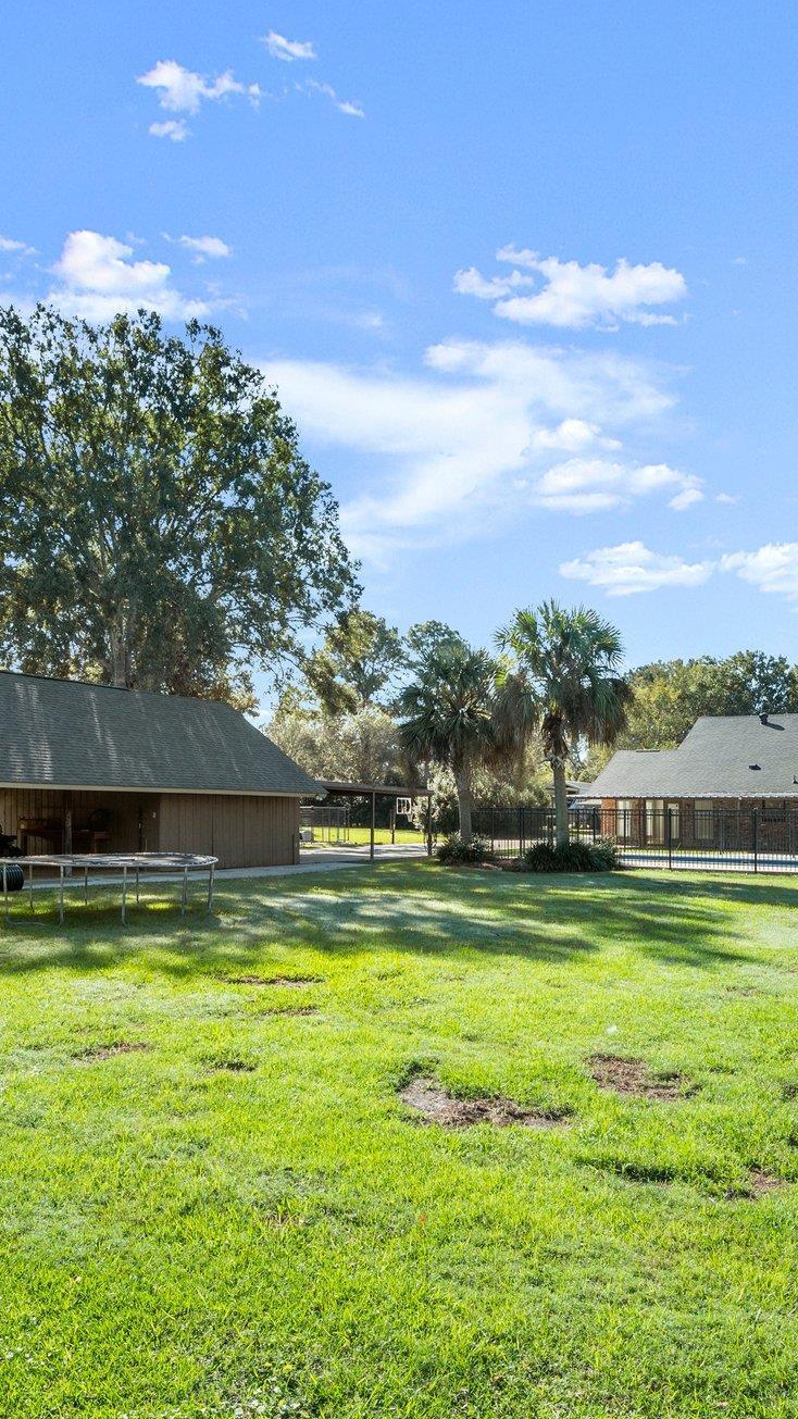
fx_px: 865
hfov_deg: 49.5
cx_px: 417
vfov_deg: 78.7
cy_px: 707
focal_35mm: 23
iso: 250
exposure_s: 1/250
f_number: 10
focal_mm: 14
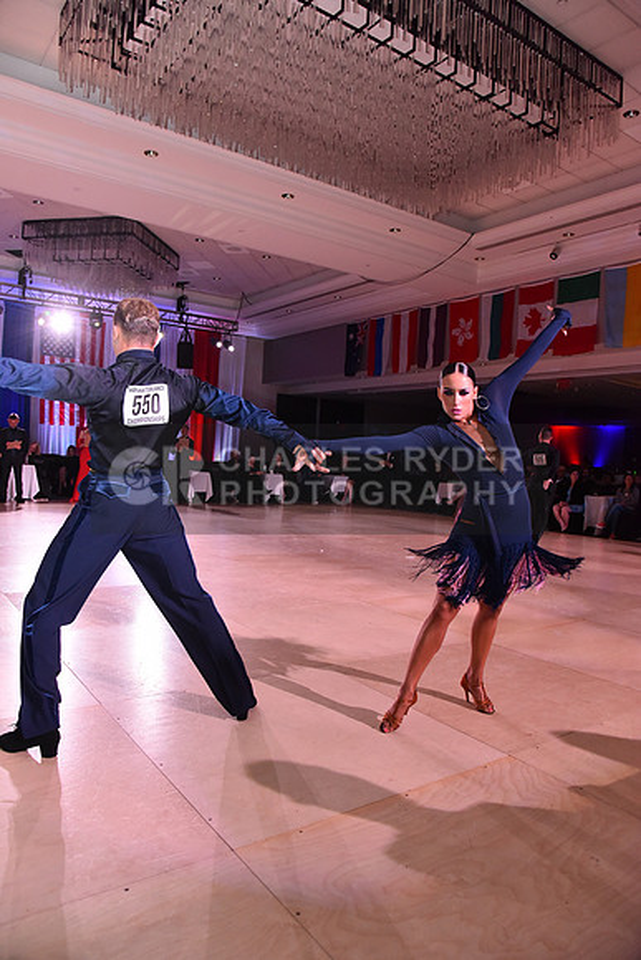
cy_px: 480
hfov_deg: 53.2
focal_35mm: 24
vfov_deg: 73.7
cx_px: 320
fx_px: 641
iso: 2500
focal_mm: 24
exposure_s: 1/320
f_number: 5.6
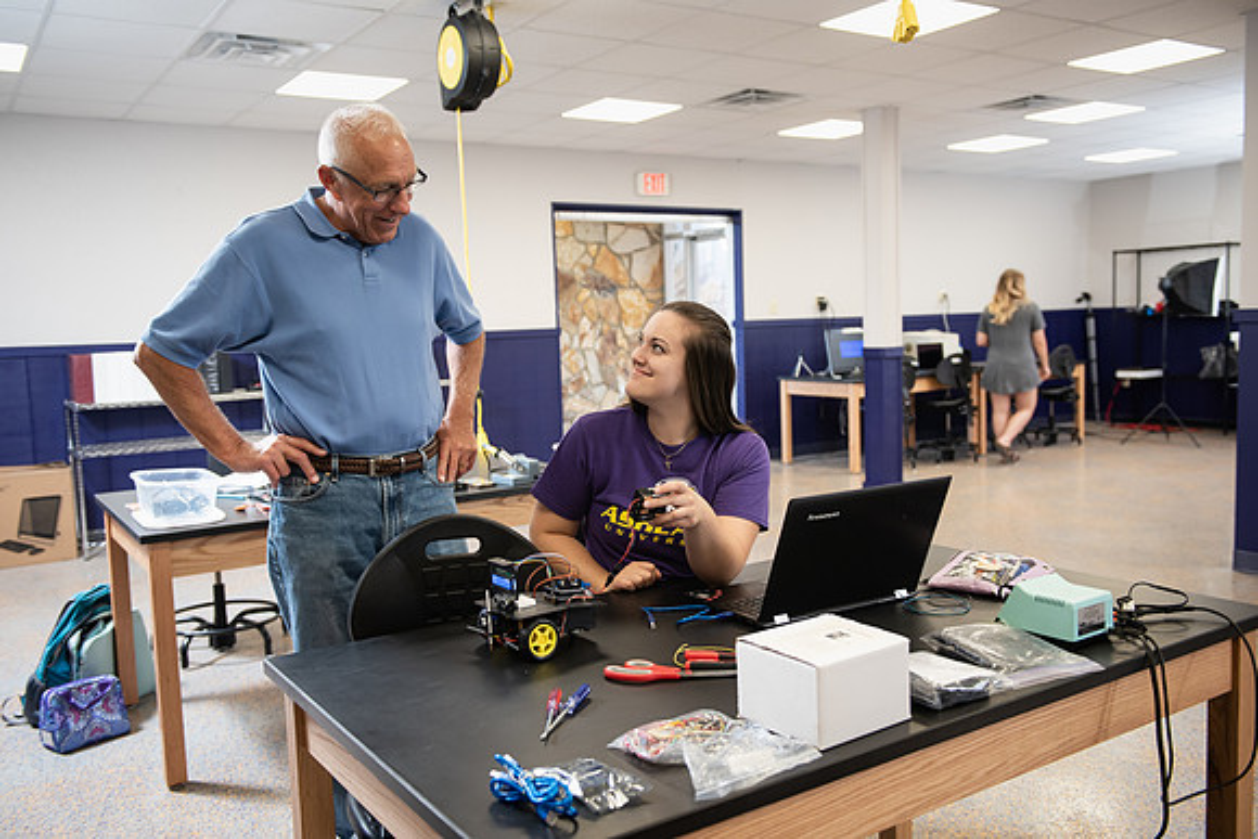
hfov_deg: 58.7
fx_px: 1118
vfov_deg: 41.1
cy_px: 420
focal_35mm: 32
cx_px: 629
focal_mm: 32
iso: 800
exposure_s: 1/200
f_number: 3.5
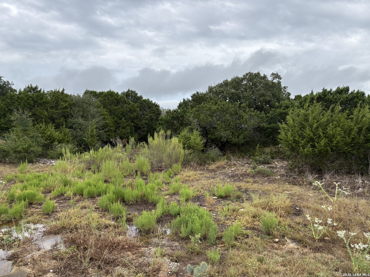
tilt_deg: -3.6
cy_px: 138
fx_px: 278
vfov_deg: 53.1
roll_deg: +1.0
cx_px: 185
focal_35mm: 26
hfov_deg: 67.3
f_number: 1.6
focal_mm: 5.96
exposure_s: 1/1451
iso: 50
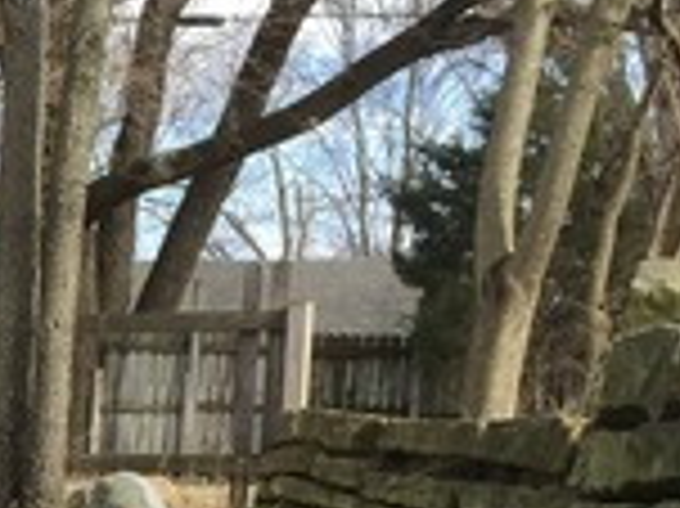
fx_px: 2414
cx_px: -324
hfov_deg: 14.9
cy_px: 827
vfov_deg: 11.4
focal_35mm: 123
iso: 32
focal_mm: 4.15
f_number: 2.2
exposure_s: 1/599
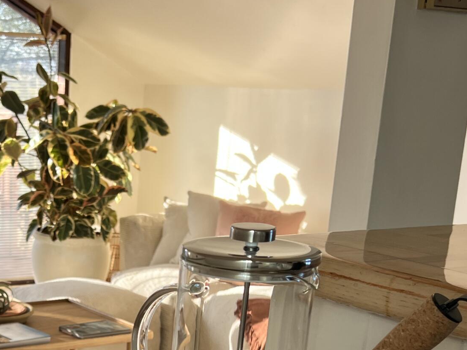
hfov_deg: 26.6
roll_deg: -1.4
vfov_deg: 20.0
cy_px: 359
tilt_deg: -17.6
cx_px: 58
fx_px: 958
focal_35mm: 71
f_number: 1.5
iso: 40
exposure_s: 1/121
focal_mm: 5.7
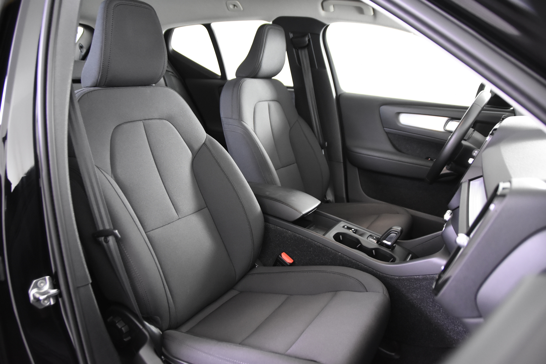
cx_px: 273
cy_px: 182
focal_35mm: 26
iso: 2200
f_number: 2.8
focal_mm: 17
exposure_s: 1/25
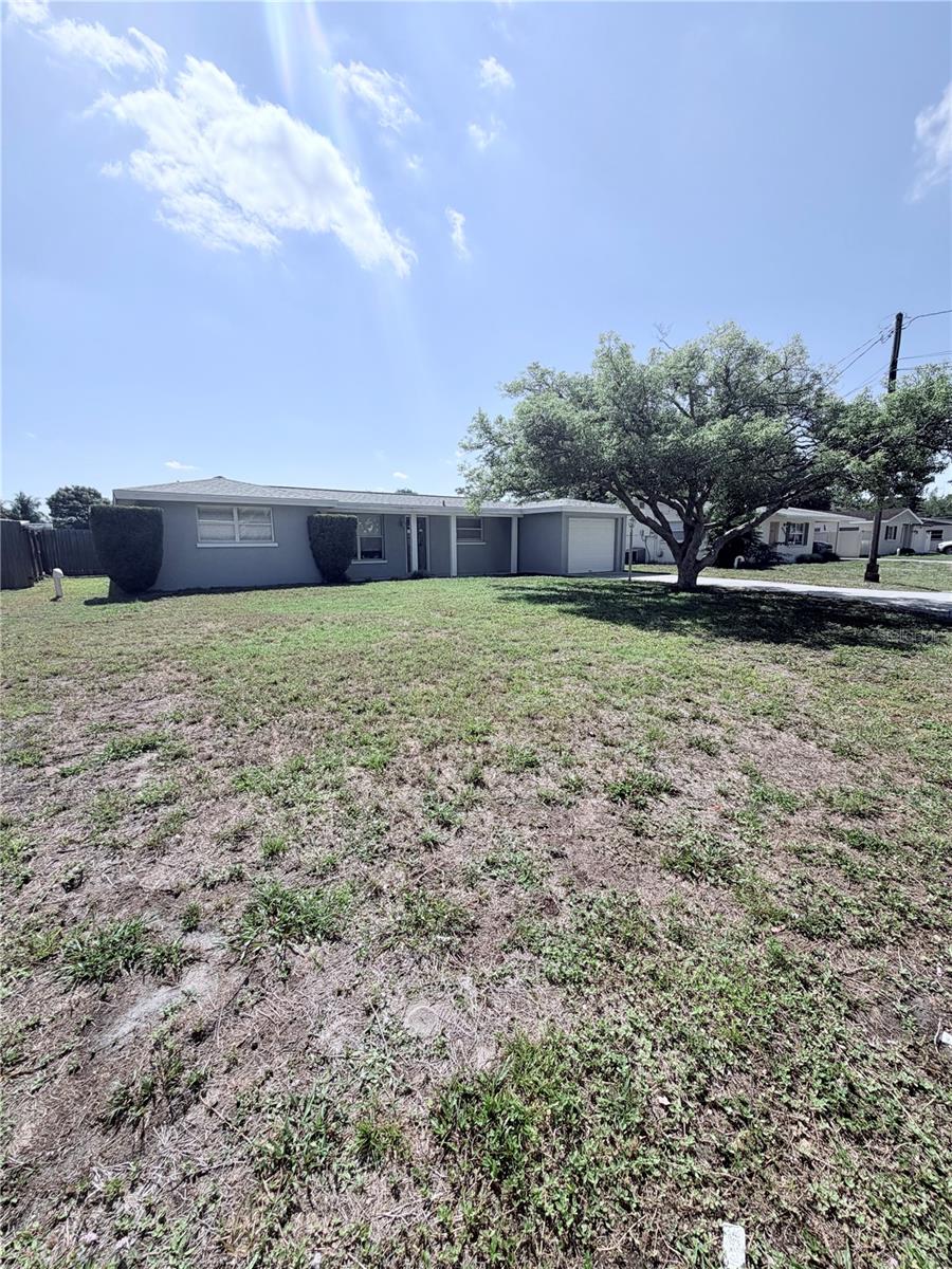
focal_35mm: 14
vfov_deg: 102.1
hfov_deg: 85.7
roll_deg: -1.0
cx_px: 476
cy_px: 634
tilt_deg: -8.6
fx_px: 513
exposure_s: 1/1399
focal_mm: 2.22
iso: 25
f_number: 2.2
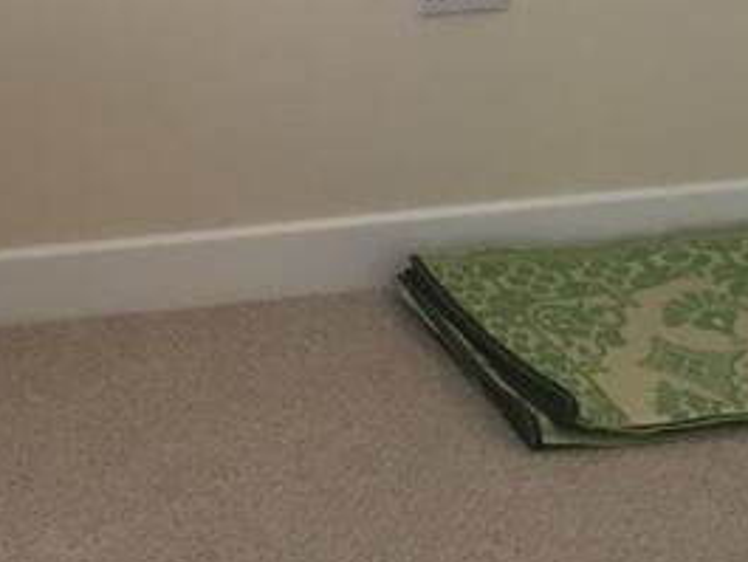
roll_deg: +0.2
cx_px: 192
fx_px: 2421
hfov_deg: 17.5
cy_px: -370
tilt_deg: -4.8
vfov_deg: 12.4
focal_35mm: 112
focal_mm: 4.15
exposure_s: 1/33
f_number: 2.2
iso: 80
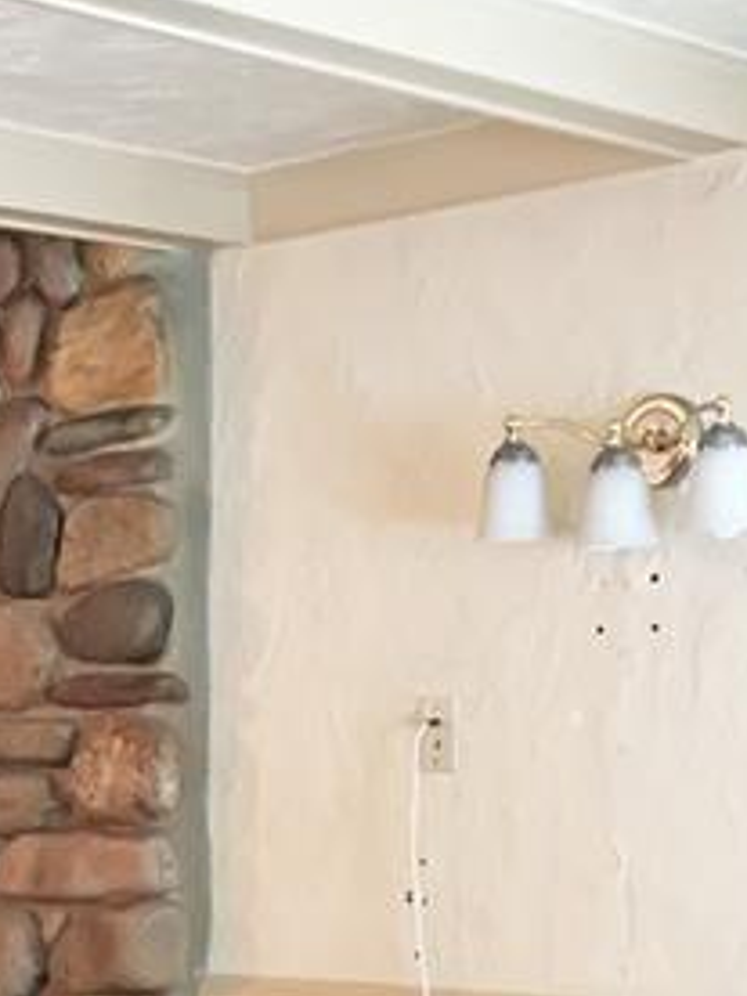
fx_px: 2359
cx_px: -117
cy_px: 1252
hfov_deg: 17.3
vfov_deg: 21.8
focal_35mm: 82
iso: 160
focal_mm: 4.15
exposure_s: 1/16
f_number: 2.2
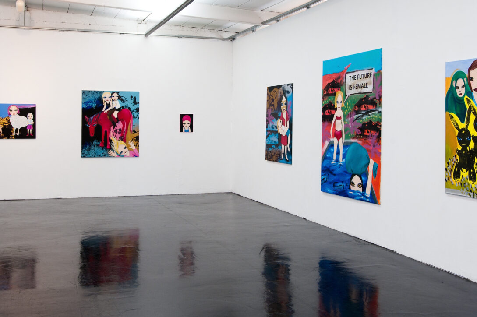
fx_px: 543
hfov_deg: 47.4
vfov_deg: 32.4
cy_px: 112
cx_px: 239
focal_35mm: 41
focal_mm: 29
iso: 400
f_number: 9
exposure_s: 1/20
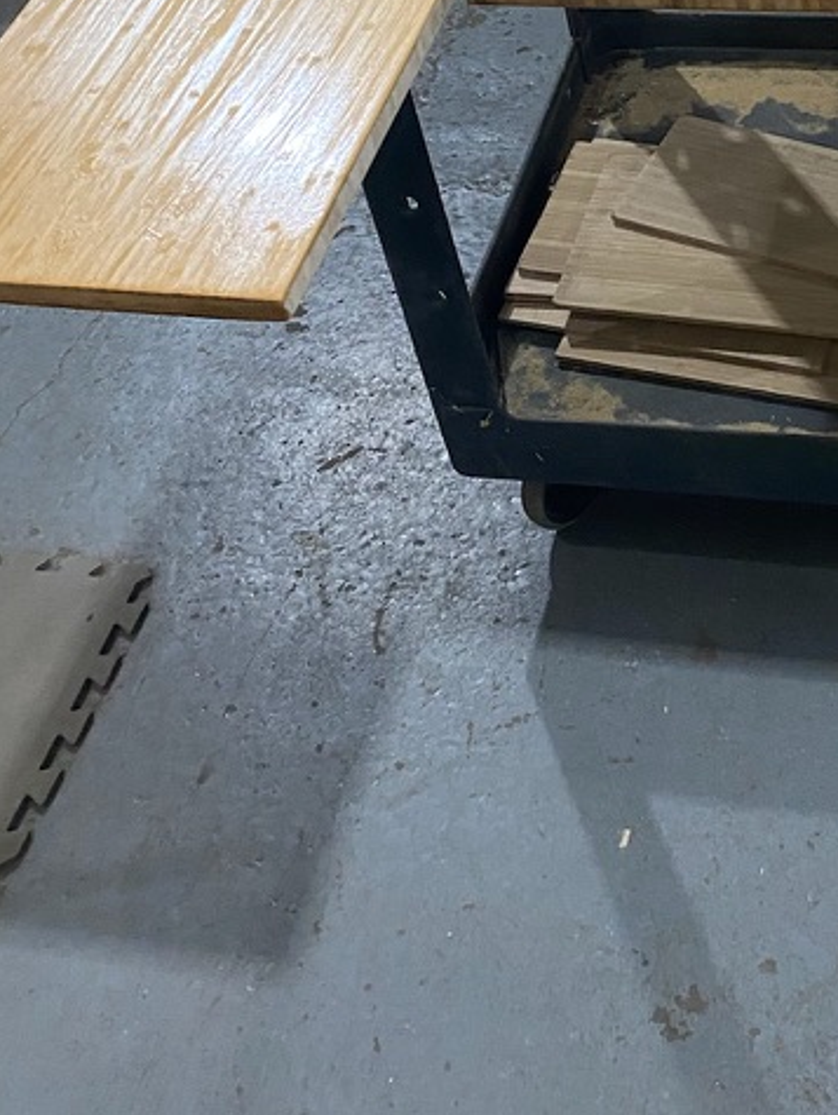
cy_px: 45
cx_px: 709
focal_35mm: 56
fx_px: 1805
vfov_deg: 32.1
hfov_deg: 25.5
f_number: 1.8
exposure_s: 1/60
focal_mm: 4.25
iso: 320
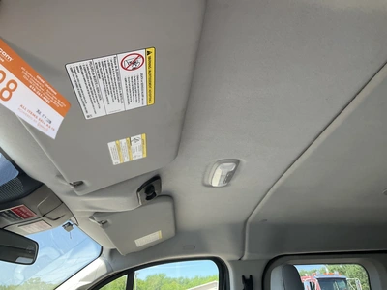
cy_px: 145
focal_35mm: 29
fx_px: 324
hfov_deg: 61.7
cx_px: 194
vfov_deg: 48.2
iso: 25
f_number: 1.8
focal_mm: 3
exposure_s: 1/194
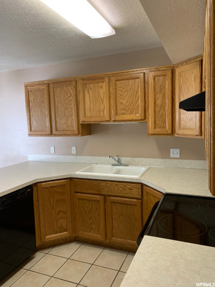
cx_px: 108
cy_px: 144
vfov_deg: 67.3
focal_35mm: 26
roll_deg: +2.1
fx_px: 215
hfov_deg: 53.1
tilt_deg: -5.3
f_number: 1.8
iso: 125
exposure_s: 1/60
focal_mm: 4.25
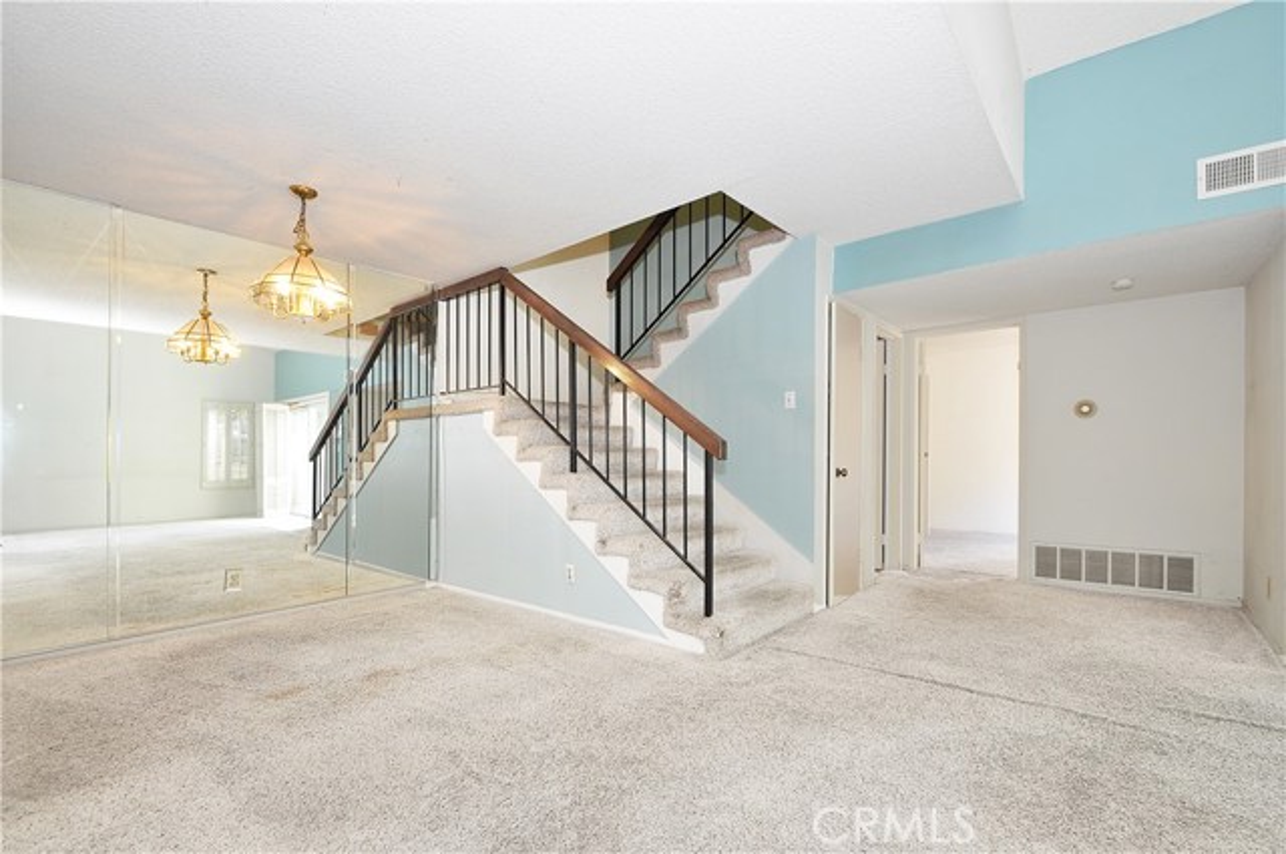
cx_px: 643
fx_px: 535
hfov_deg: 100.5
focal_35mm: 15
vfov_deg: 77.2
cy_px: 427
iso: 250
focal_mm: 10
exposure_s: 1/10
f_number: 7.1
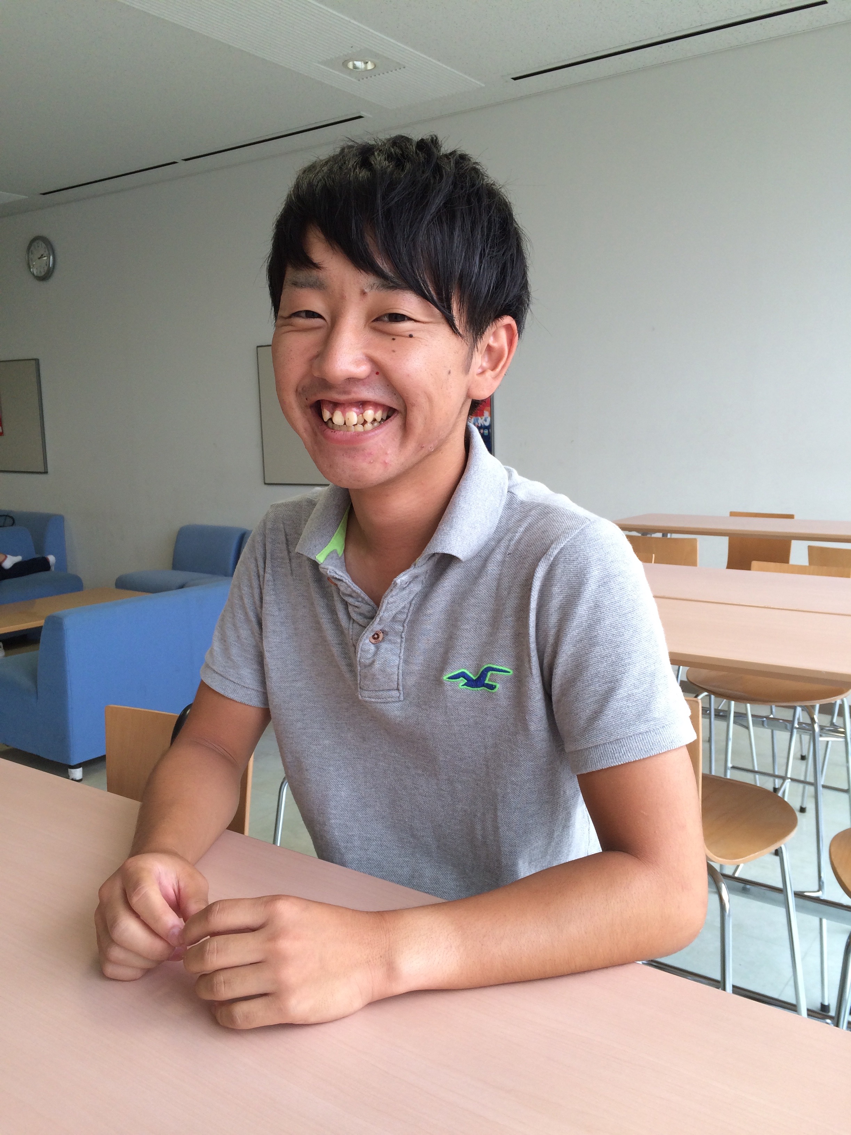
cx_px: 426
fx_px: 951
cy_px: 568
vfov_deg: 61.7
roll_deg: +1.5
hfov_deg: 48.2
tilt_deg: -8.7
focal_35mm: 29
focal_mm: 4.15
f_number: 2.2
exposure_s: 1/120
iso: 50
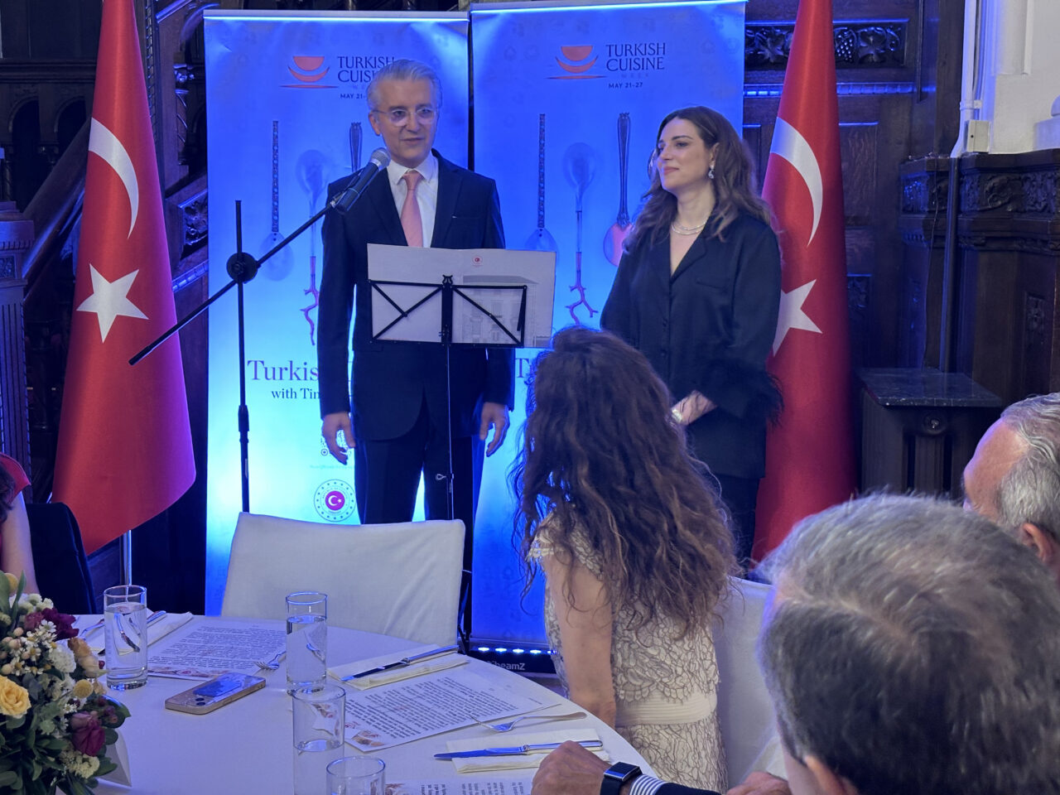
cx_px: 530
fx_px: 1470
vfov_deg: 30.3
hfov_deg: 39.7
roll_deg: -0.7
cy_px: 398
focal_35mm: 48
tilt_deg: -7.2
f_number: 1.78
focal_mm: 6.86
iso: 200
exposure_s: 1/33
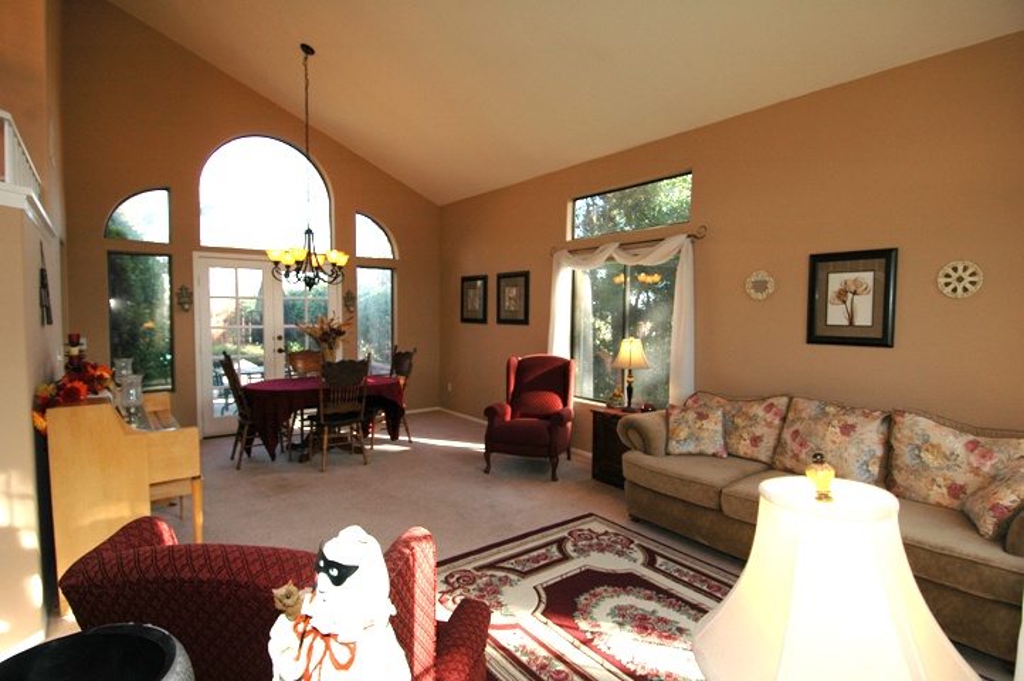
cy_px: 340
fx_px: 512
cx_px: 512
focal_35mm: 18
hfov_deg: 90.1
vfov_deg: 67.3
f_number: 5
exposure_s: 1/100
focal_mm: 12
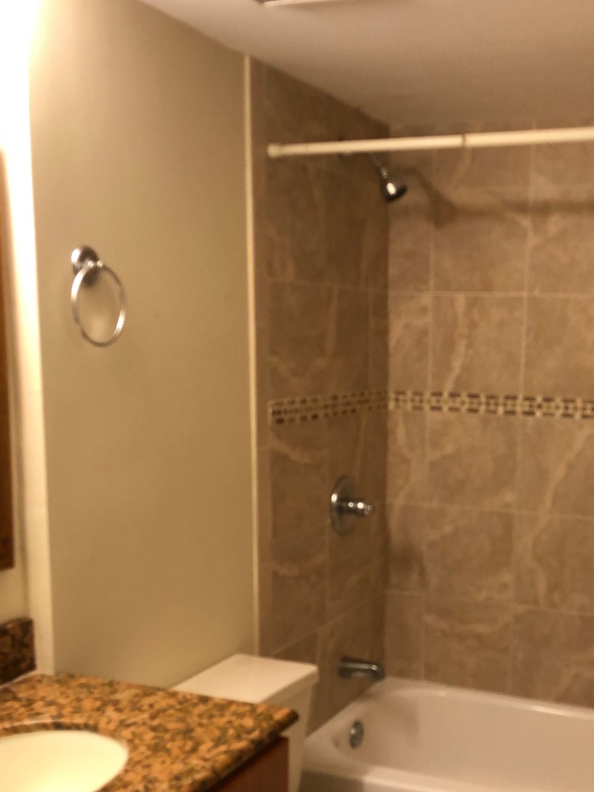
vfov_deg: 42.4
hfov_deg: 32.3
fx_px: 1007
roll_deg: -1.8
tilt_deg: -10.2
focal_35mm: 44
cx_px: 443
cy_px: 525
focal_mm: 4
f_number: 1.8
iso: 40
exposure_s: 1/20
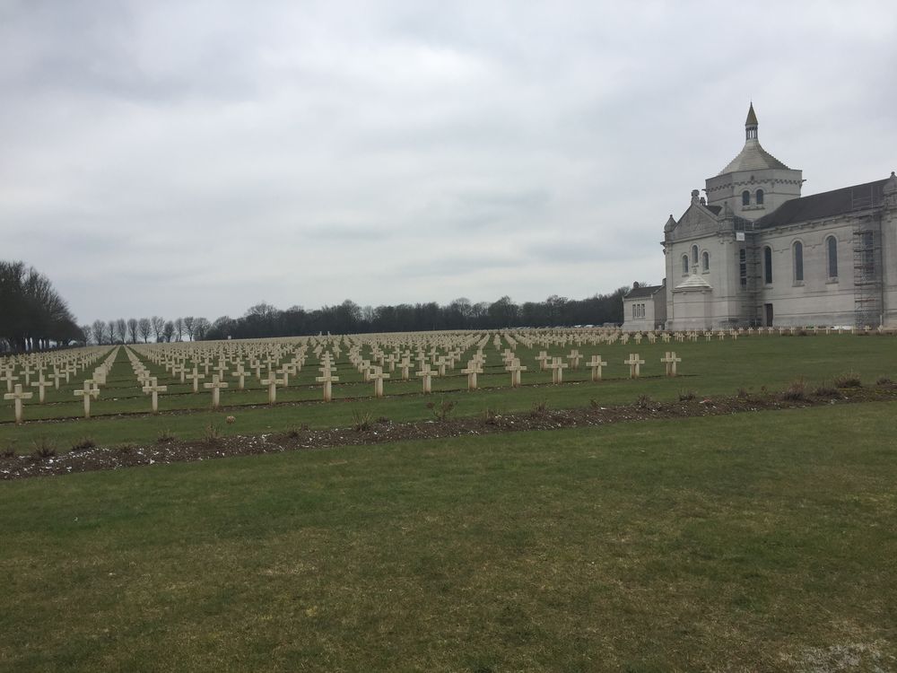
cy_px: 336
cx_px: 448
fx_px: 751
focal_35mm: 29
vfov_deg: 48.2
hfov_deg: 61.7
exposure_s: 1/879
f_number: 2.2
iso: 32
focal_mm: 4.15
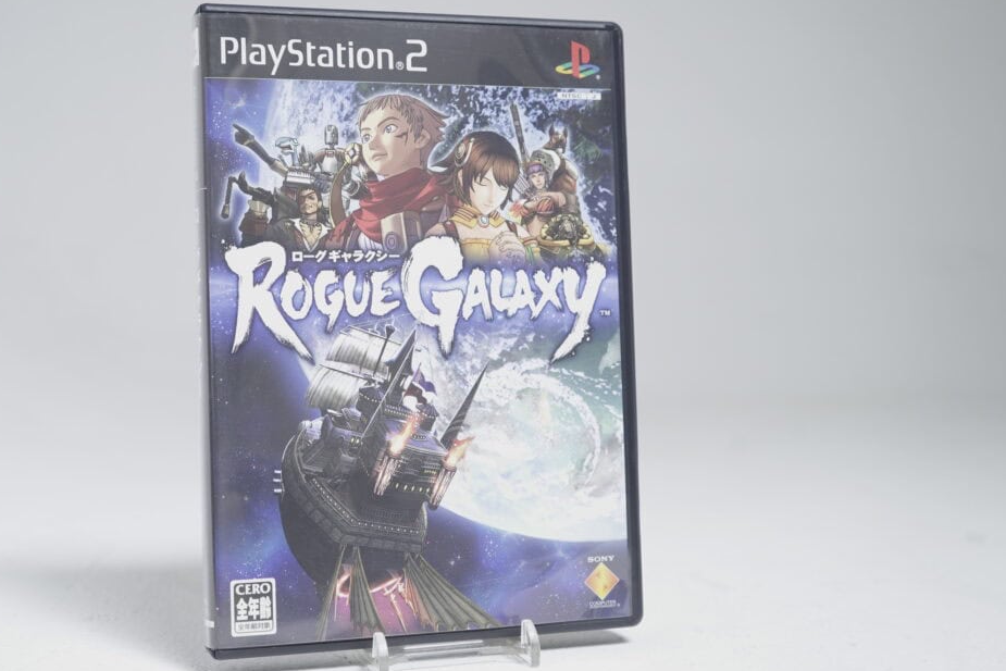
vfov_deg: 28.1
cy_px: 318
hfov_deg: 41.0
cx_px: 411
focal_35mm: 48
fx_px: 1341
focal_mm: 37
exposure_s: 1/20
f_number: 5.6
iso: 640
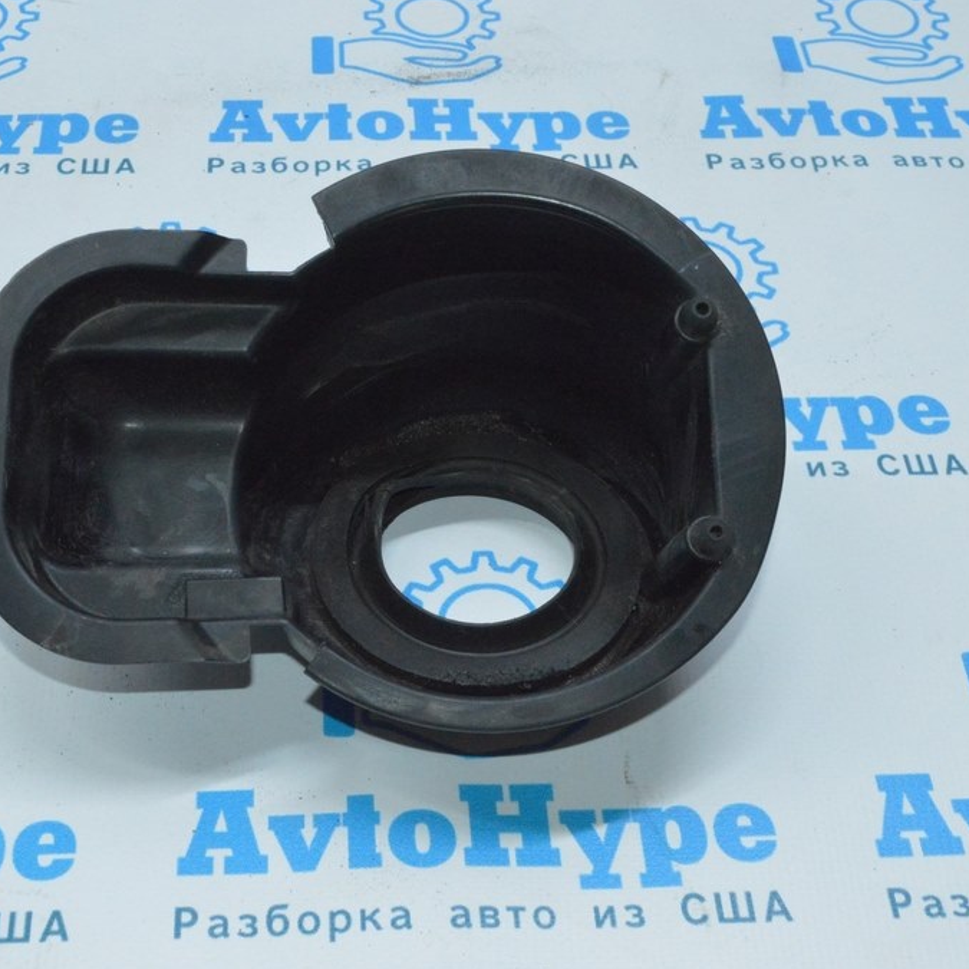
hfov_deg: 29.5
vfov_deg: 29.6
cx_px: 378
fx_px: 1837
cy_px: 486
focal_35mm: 58
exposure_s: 1/80
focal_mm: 30
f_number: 16
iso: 5000
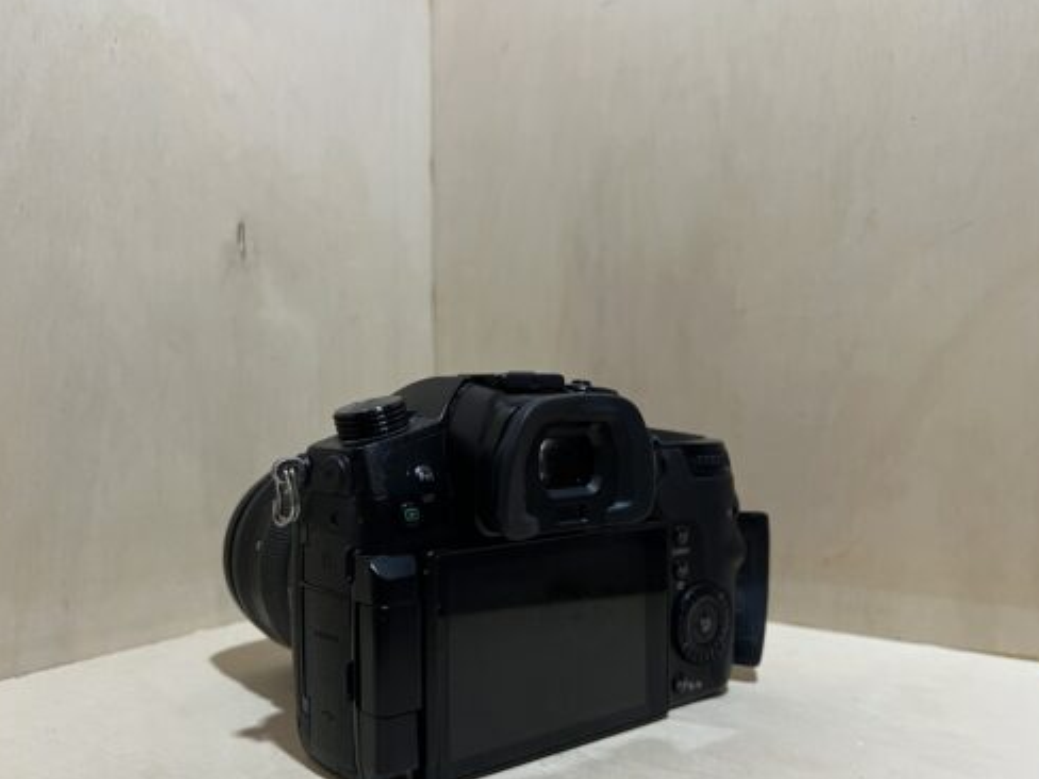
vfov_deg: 44.0
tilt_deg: -4.0
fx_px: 960
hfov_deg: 56.8
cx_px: 517
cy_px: 458
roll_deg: +0.1
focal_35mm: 32
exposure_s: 1/60
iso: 200
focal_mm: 5.7
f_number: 1.5
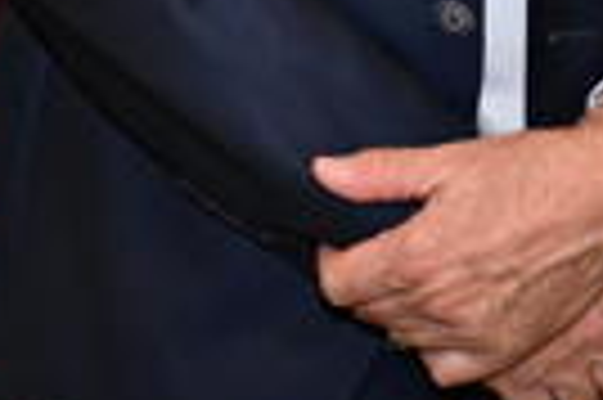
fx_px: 2677
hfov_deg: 12.5
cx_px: 770
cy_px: -369
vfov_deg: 8.2
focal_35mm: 160
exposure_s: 1/125
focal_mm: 31
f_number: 4
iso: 3200
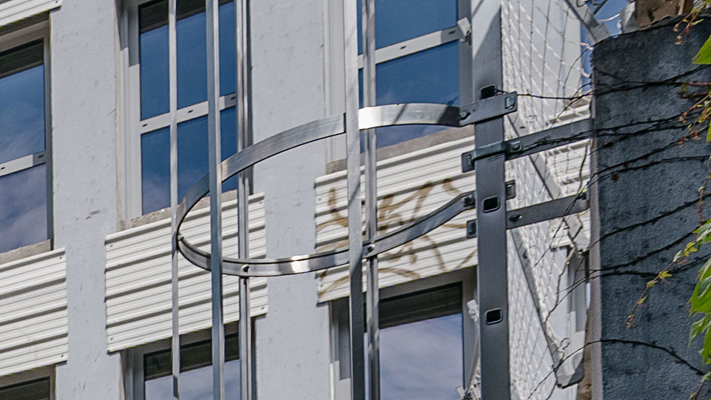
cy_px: 917
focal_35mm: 77
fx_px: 1452
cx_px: -689
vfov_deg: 12.7
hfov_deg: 18.6
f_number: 5.6
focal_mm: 16
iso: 200
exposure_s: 1/640
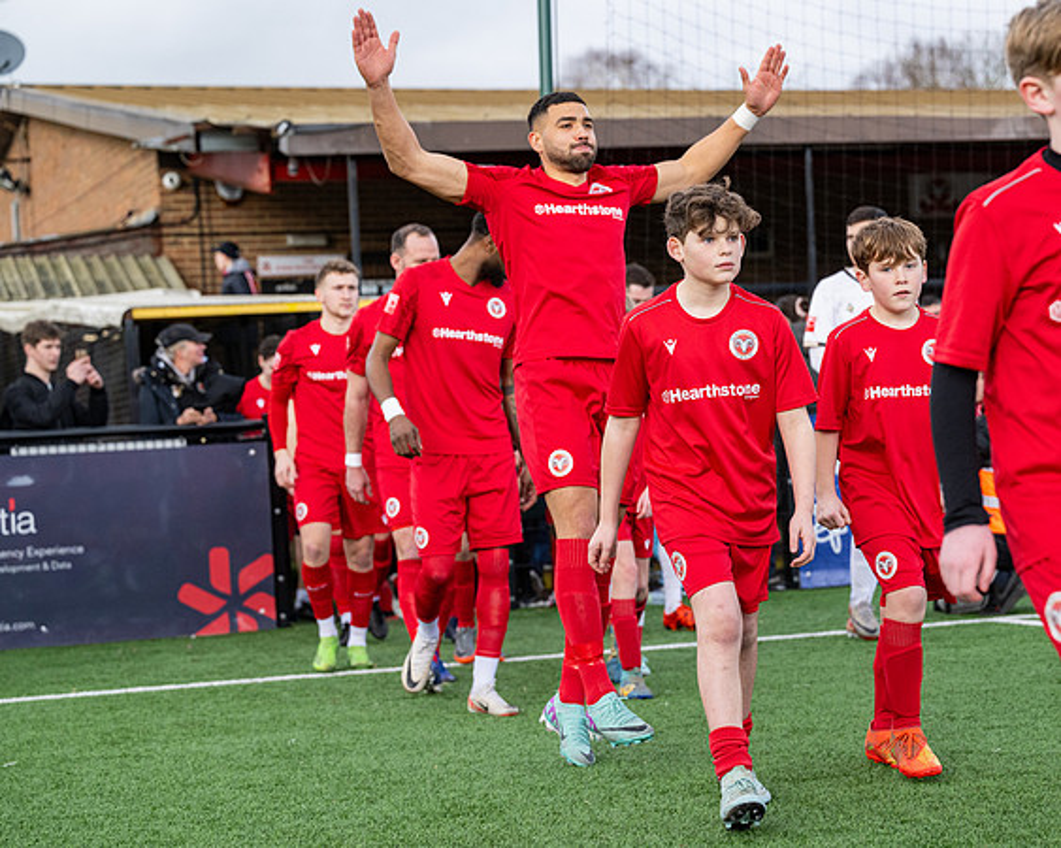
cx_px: 620
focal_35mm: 82
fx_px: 2569
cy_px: 440
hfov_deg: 23.3
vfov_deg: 18.7
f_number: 4
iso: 800
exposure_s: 1/1600
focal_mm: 70
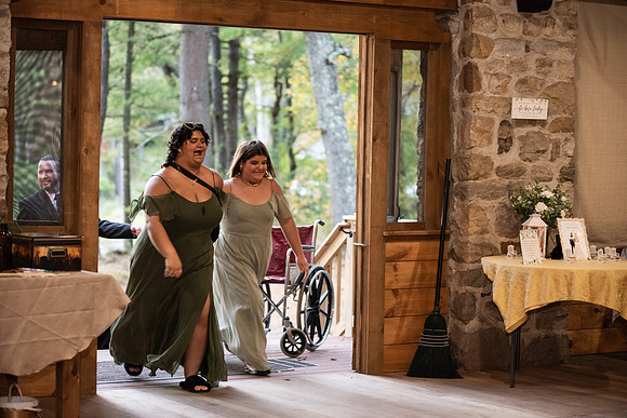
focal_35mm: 86
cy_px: 209
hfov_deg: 23.6
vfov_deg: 15.9
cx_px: 314
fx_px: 1498
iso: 3200
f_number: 2.8
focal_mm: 86
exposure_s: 1/160
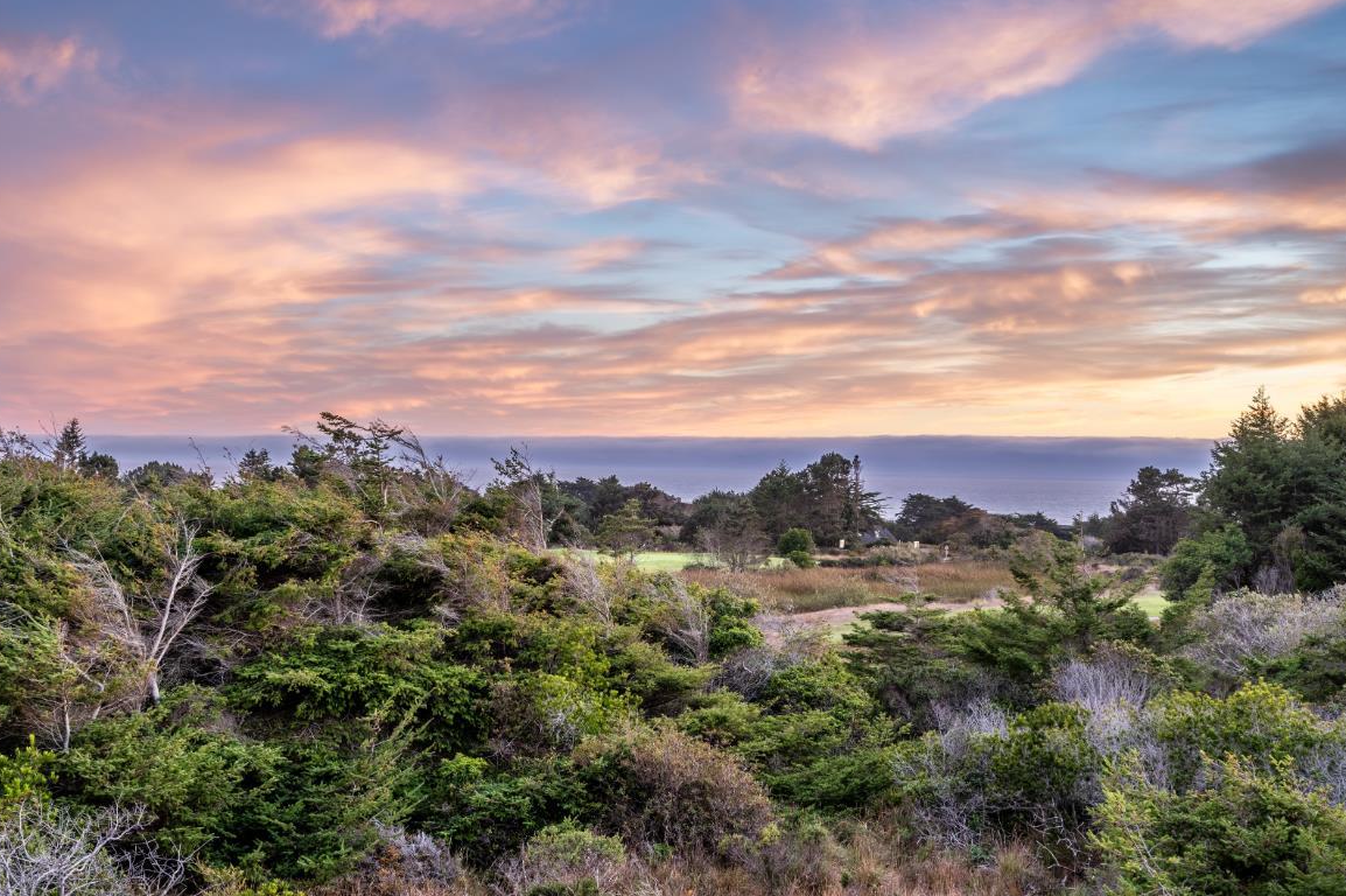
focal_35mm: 39
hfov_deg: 49.5
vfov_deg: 34.2
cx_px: 615
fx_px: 1457
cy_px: 452
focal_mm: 30
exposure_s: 1/10
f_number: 11
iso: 64
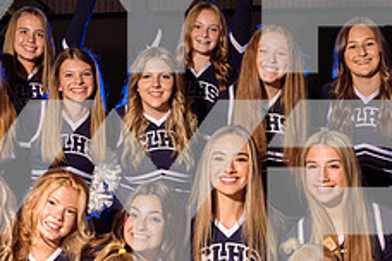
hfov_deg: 32.8
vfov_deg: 22.1
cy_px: 191
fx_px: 664
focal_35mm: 61
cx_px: 234
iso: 100
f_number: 8
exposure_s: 1/250
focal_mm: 24
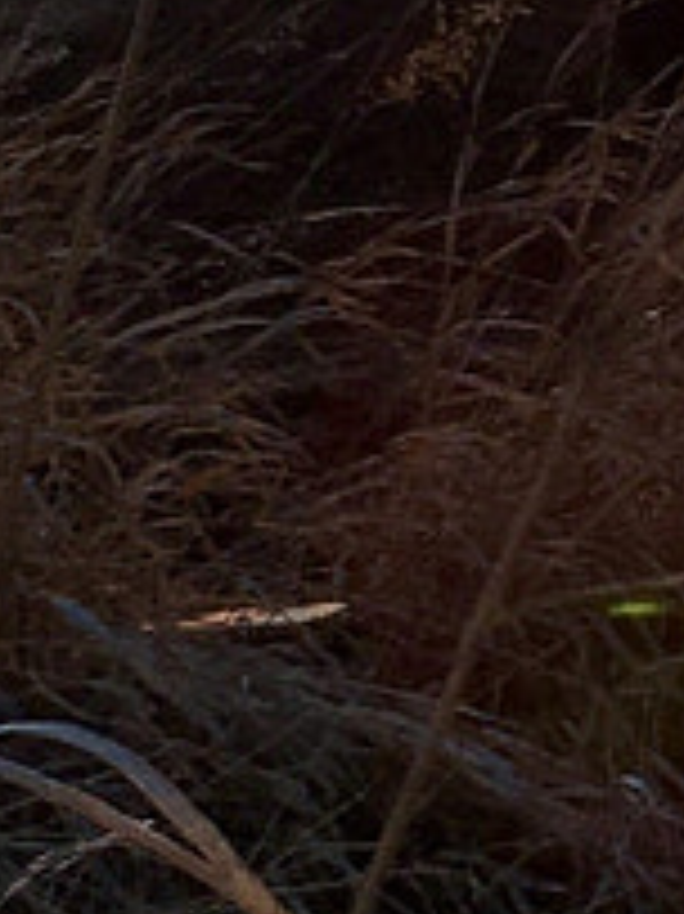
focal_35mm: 229
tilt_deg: -3.8
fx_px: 6040
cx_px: 945
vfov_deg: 8.6
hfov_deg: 6.4
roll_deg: +0.5
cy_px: 99
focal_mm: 4.15
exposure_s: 1/301
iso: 25
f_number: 2.2
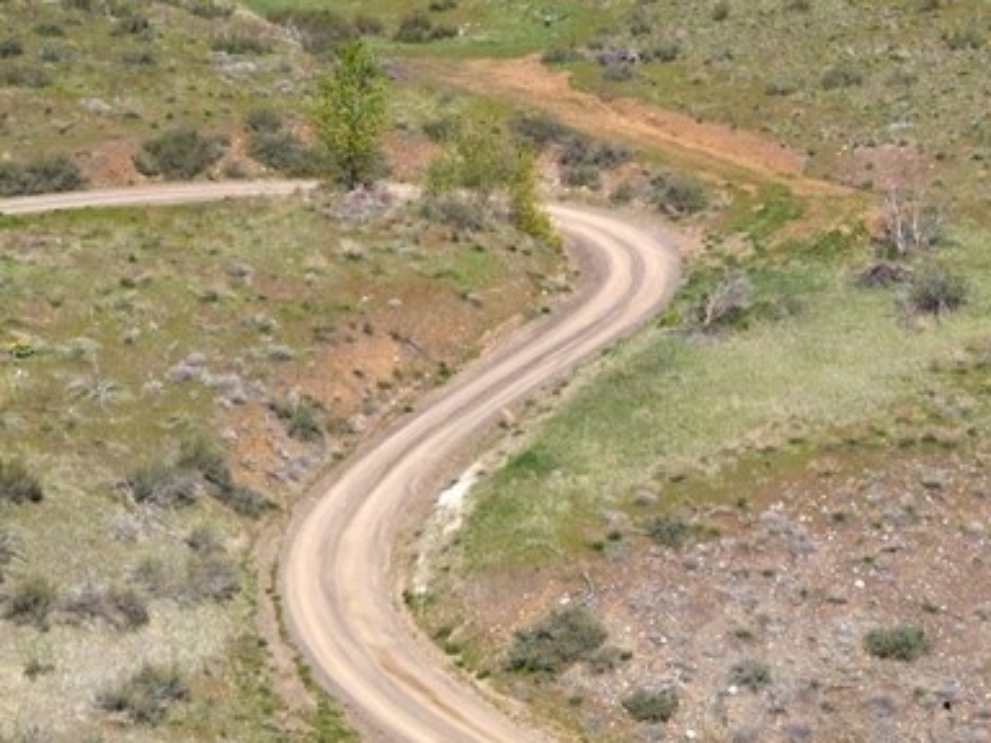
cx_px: 532
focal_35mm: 100
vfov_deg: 14.5
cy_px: -17
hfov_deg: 19.6
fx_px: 2863
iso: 110
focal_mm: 8.67
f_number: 1.8
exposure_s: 1/640
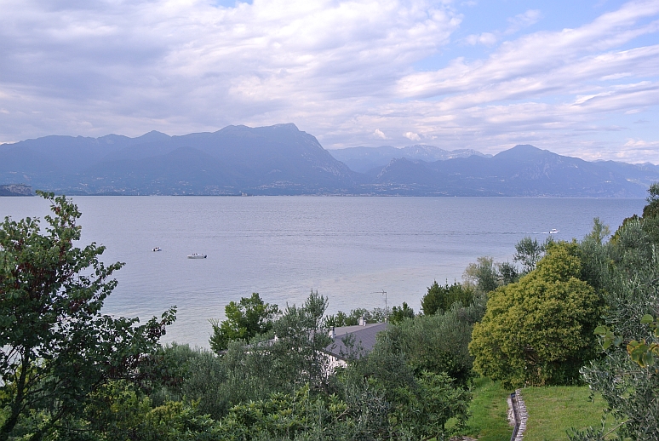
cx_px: 330
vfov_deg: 26.6
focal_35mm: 51
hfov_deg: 38.8
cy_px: 220
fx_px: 935
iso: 200
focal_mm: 18.9
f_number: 5.6
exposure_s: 1/100
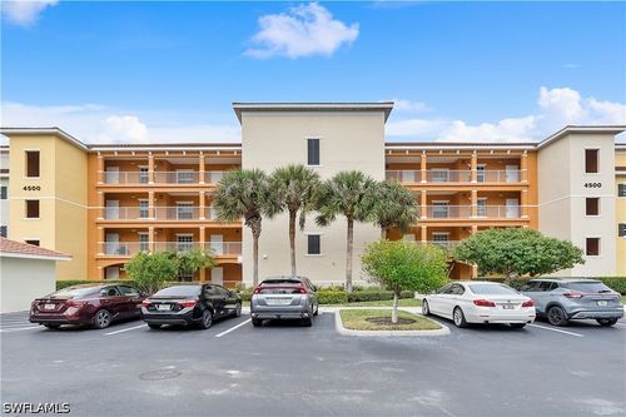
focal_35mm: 21
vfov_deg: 59.5
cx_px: 313
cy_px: 208
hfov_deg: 81.2
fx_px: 365
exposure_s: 1/400
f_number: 5
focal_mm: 14
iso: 100
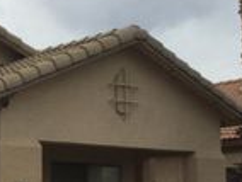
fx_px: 763
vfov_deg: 13.5
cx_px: -9
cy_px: 157
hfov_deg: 17.5
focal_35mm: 109
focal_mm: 3.3
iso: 25
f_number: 2.4
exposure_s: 1/1631
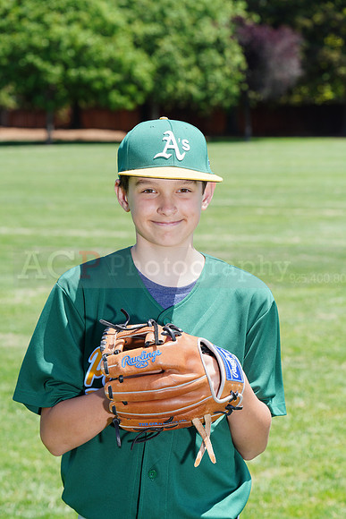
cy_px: 260
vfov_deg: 14.3
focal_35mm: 143
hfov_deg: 9.6
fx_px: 2060
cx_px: 173
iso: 200
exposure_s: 1/200
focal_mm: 143
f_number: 10
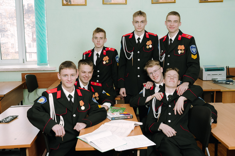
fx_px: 252
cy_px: 70
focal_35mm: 39
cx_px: 118
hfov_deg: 49.9
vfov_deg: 34.4
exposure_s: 1/160
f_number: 5.6
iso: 1000
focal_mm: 35
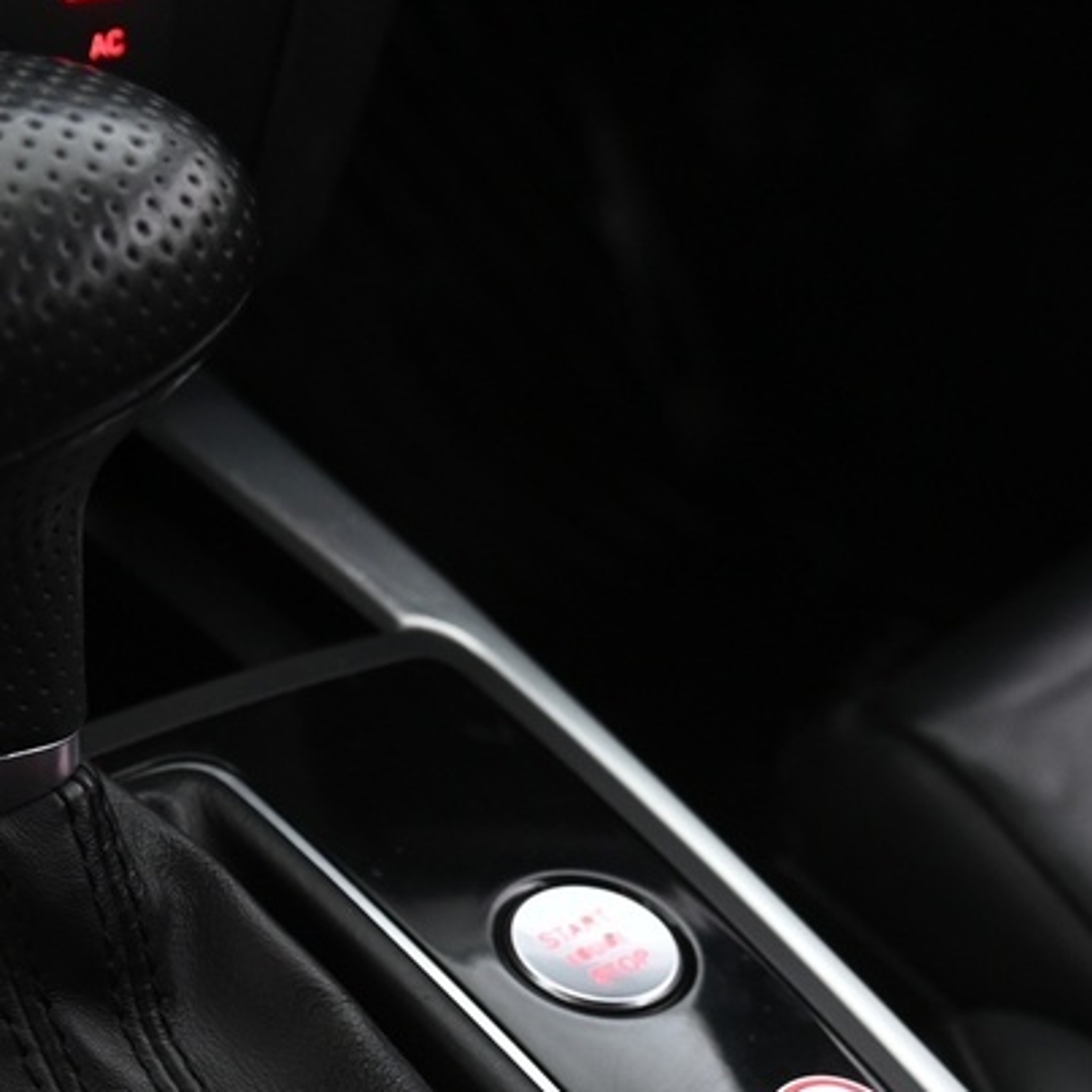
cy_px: 1362
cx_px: 530
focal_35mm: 82
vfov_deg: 19.7
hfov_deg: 21.1
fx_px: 2927
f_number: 4
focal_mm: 24
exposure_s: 1/10
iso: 1000
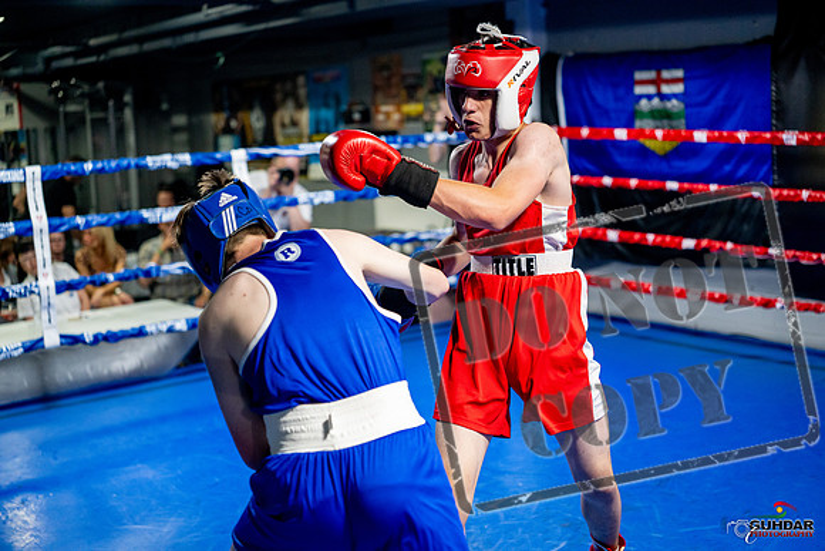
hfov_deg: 39.6
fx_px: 1146
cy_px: 276
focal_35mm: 50
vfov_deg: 27.0
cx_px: 412
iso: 4000
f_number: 2
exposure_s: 1/1000
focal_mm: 50
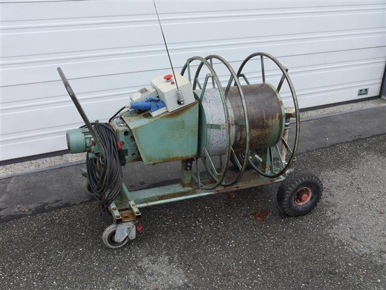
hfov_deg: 42.9
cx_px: 193
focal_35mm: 44
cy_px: 145
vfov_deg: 32.9
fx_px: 491
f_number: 6.3
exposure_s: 1/200
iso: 160
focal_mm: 22
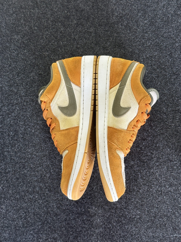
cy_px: 121
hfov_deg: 30.3
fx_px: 335
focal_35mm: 48
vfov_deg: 39.7
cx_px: 90
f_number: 1.78
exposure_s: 1/50
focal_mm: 6.86
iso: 200
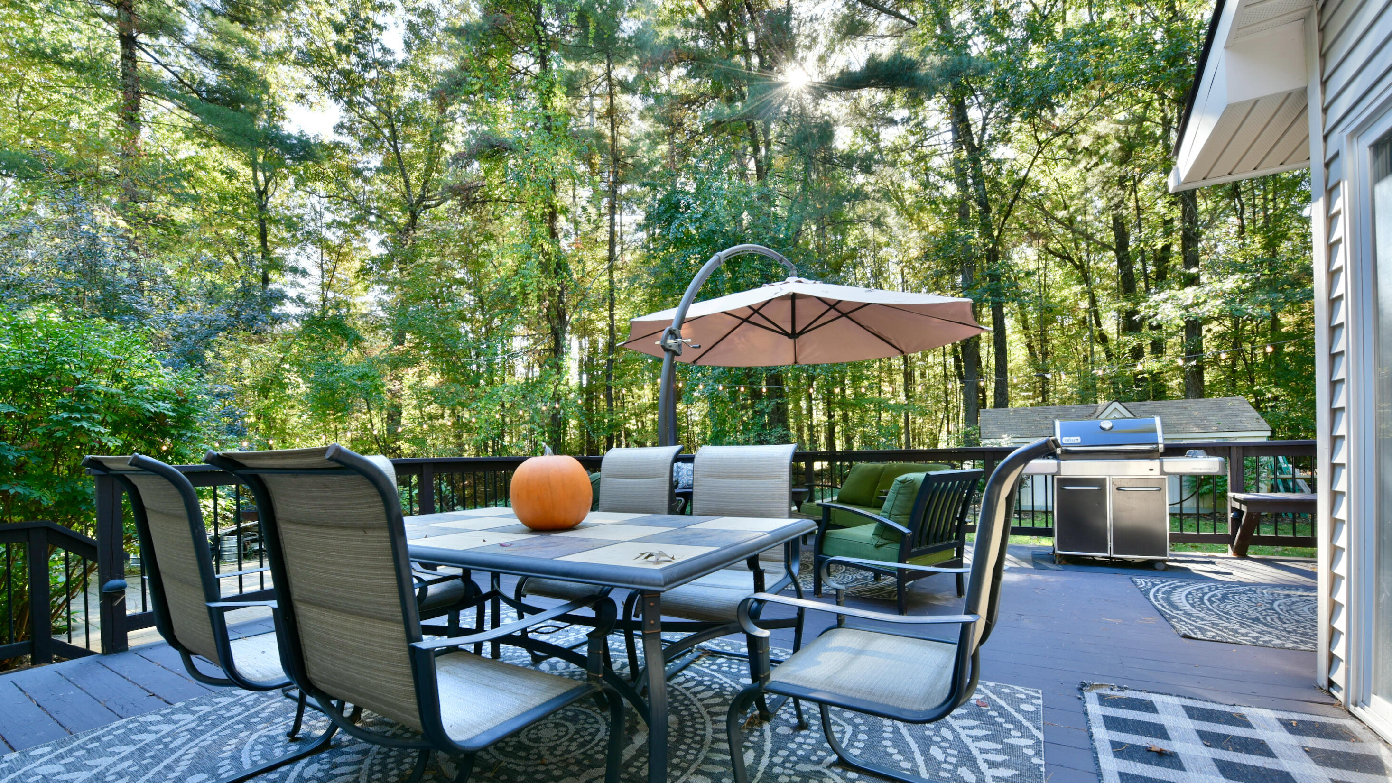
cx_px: 690
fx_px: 554
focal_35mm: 15
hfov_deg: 103.0
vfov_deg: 70.1
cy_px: 456
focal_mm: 14
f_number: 11
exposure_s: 1/30
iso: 800
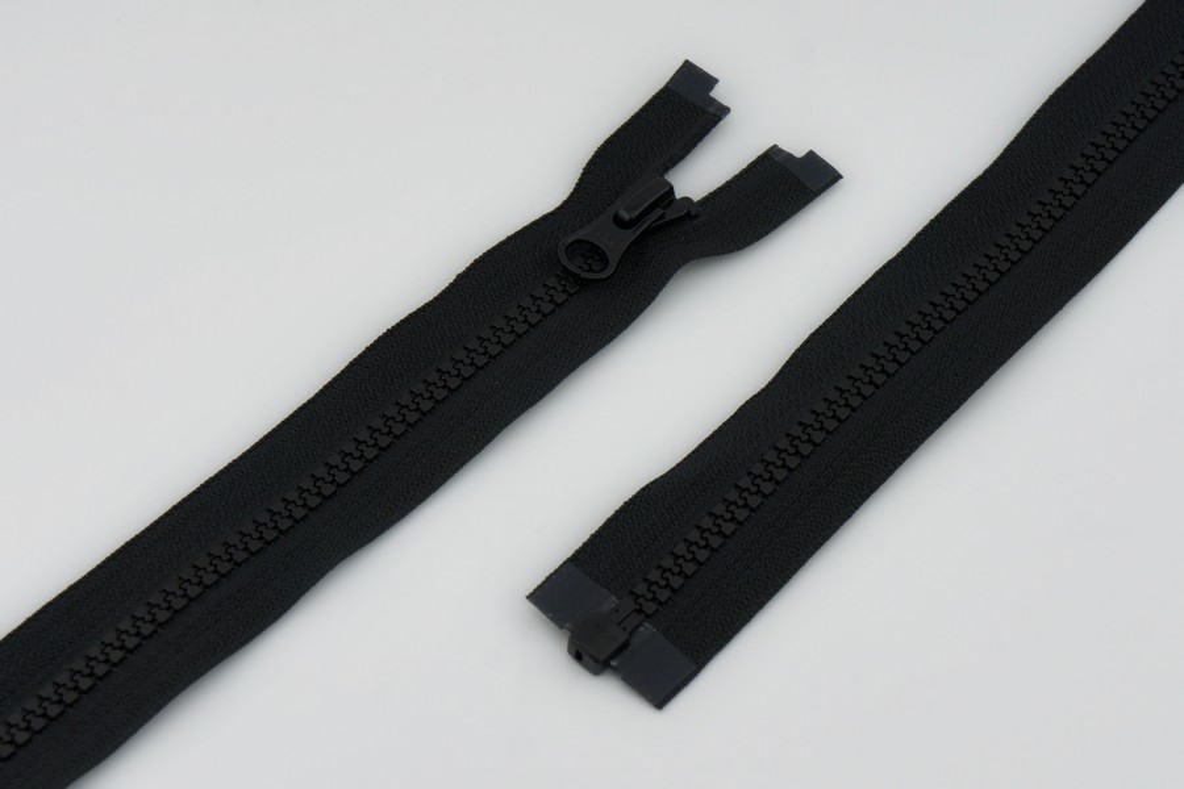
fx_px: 2614
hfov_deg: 25.5
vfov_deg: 17.2
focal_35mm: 80
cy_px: 394
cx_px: 592
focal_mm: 53
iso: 200
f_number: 9
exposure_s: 1/320
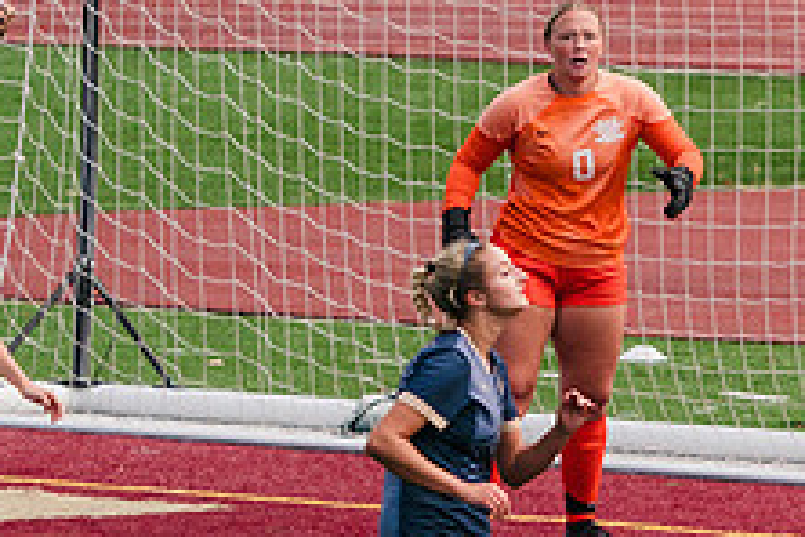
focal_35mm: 1011
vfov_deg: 1.4
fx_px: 22605
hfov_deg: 2.0
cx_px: 1223
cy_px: 172
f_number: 6.3
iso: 500
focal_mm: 315
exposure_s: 1/1600
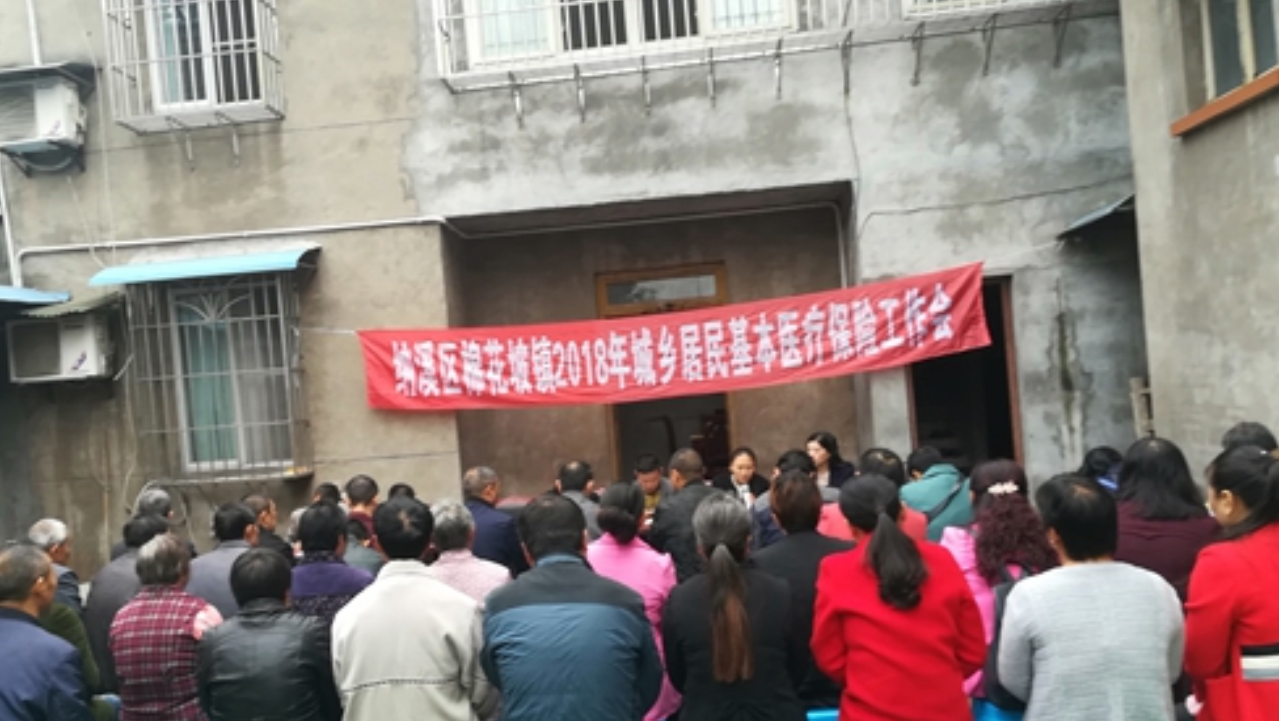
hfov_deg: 66.0
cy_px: 465
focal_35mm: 29
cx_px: 634
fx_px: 984
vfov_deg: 39.9
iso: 50
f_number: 2.2
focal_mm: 3.83
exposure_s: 1/50
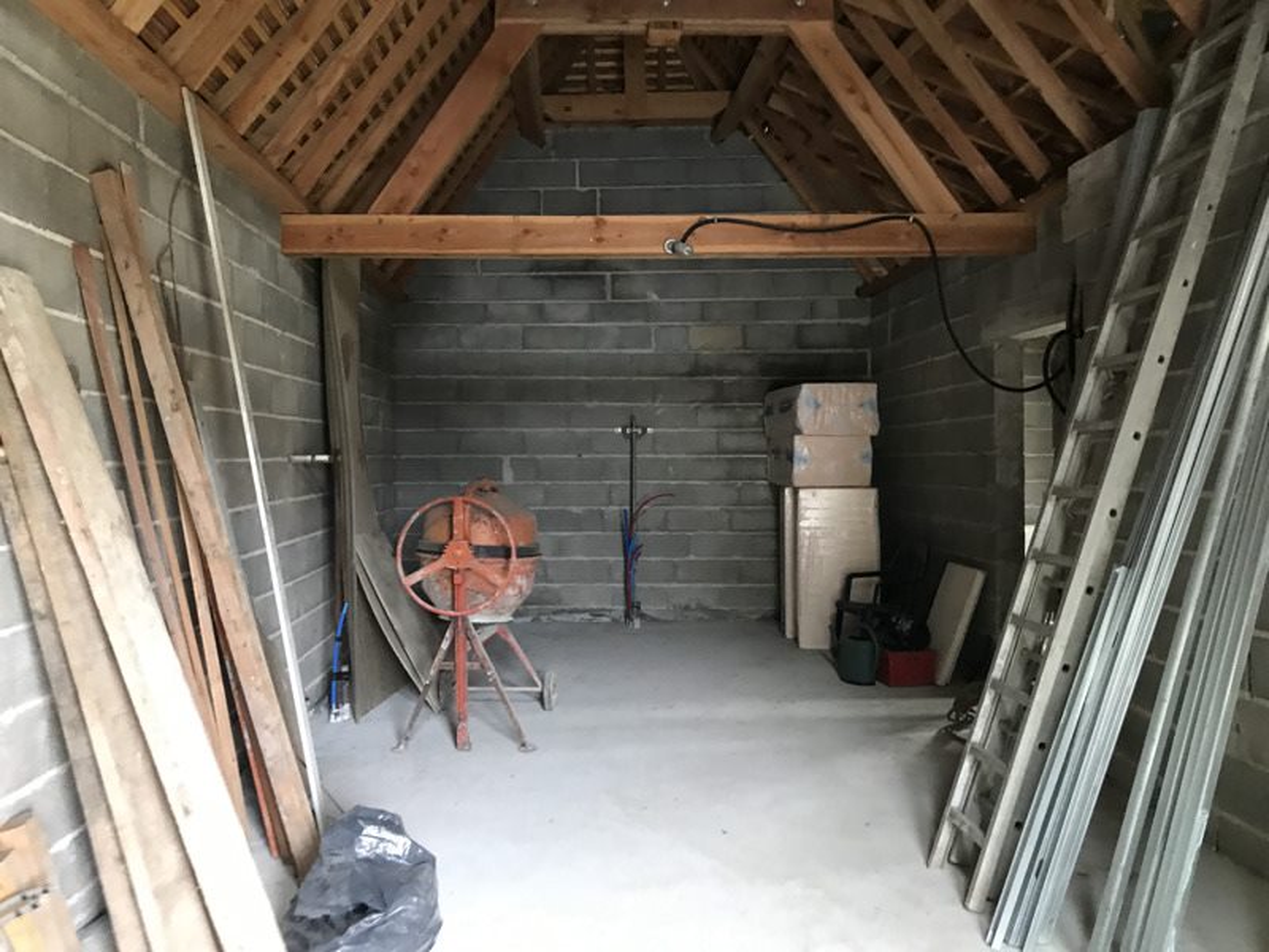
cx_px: 634
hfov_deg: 63.4
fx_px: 1026
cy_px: 476
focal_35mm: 28
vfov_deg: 49.7
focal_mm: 3.99
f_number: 1.8
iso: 80
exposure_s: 1/8
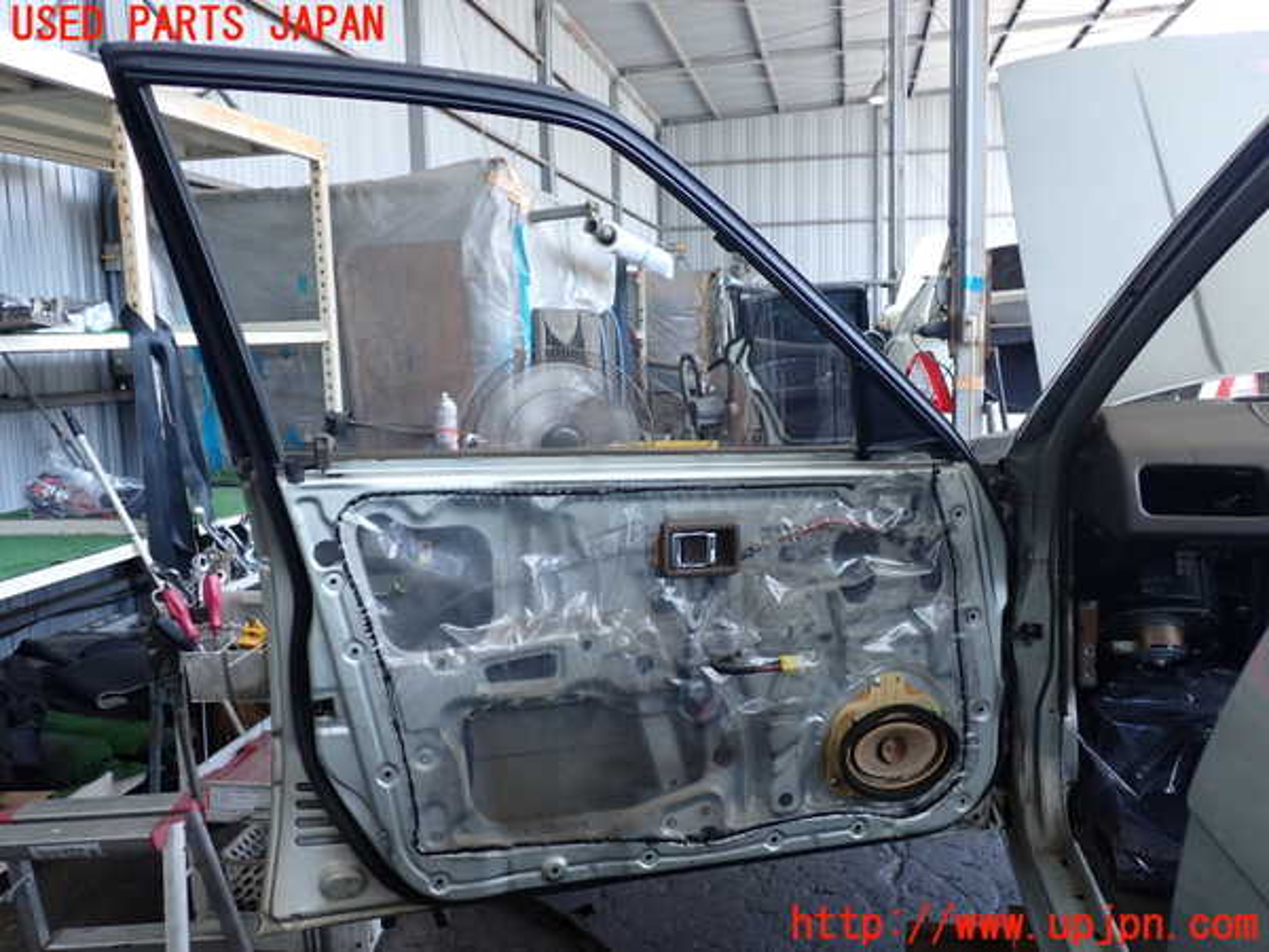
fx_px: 1100
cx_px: 634
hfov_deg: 60.0
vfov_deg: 46.8
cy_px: 476
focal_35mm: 30
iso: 100
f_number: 2.3
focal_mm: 5.4
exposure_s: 1/125
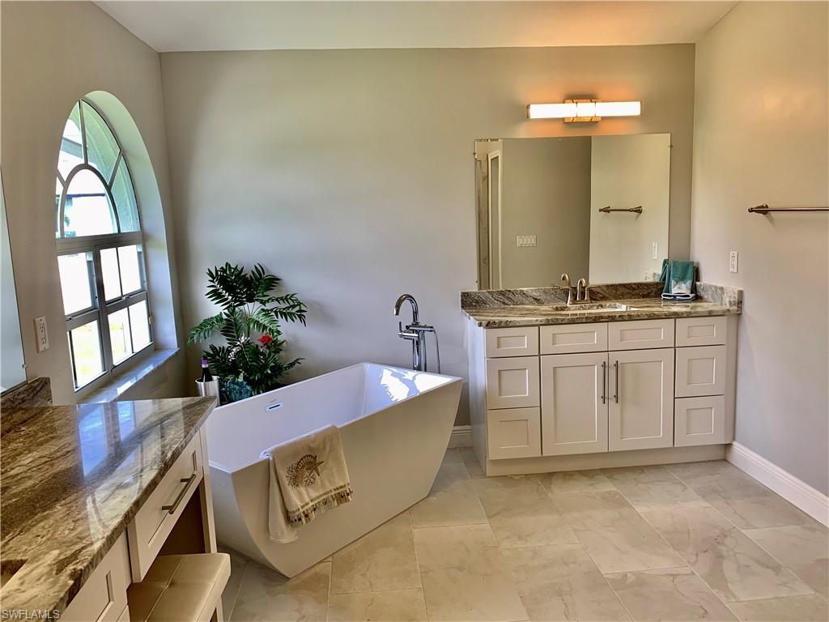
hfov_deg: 67.3
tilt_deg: -8.0
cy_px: 311
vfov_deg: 53.1
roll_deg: +2.5
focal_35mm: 26
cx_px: 414
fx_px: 623
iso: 32
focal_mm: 4.25
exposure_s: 1/120
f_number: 1.8
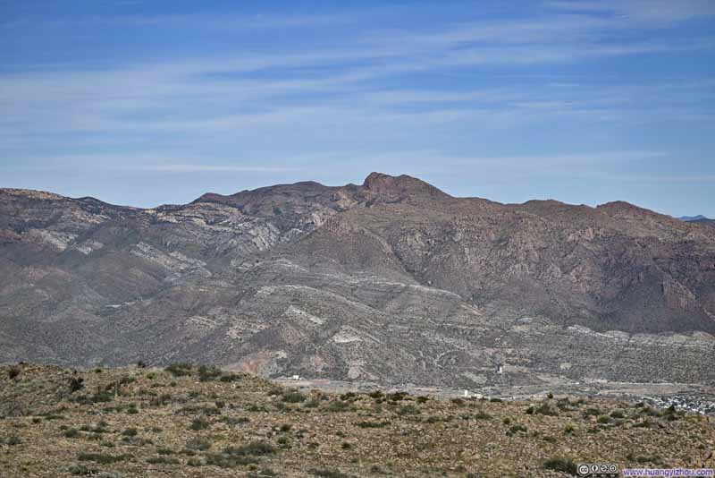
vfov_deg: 11.4
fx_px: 2384
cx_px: 358
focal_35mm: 120
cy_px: 239
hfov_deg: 17.1
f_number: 5
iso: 100
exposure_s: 1/3200
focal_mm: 120
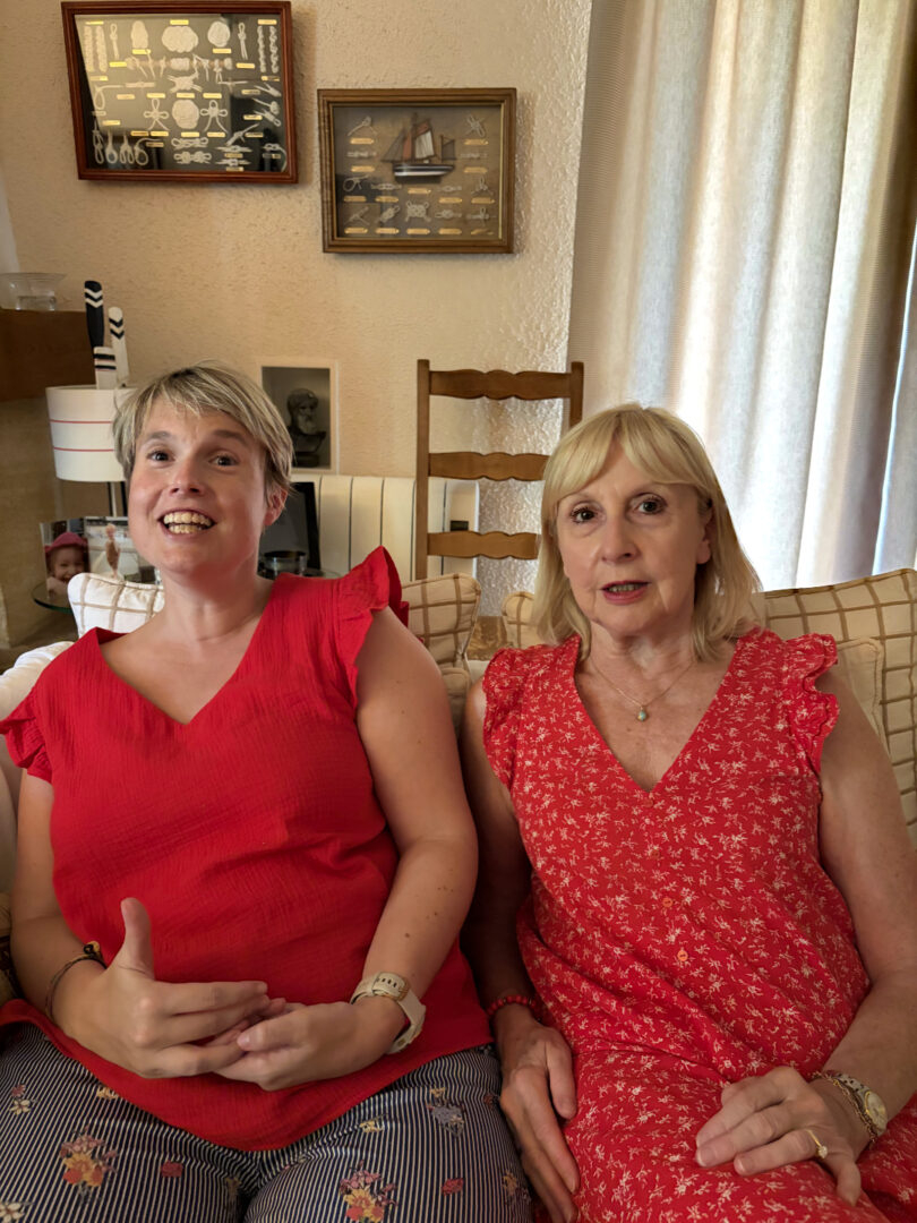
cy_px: 612
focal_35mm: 26
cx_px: 458
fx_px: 918
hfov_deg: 53.1
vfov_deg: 67.3
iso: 640
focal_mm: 6
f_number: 1.6
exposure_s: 1/27
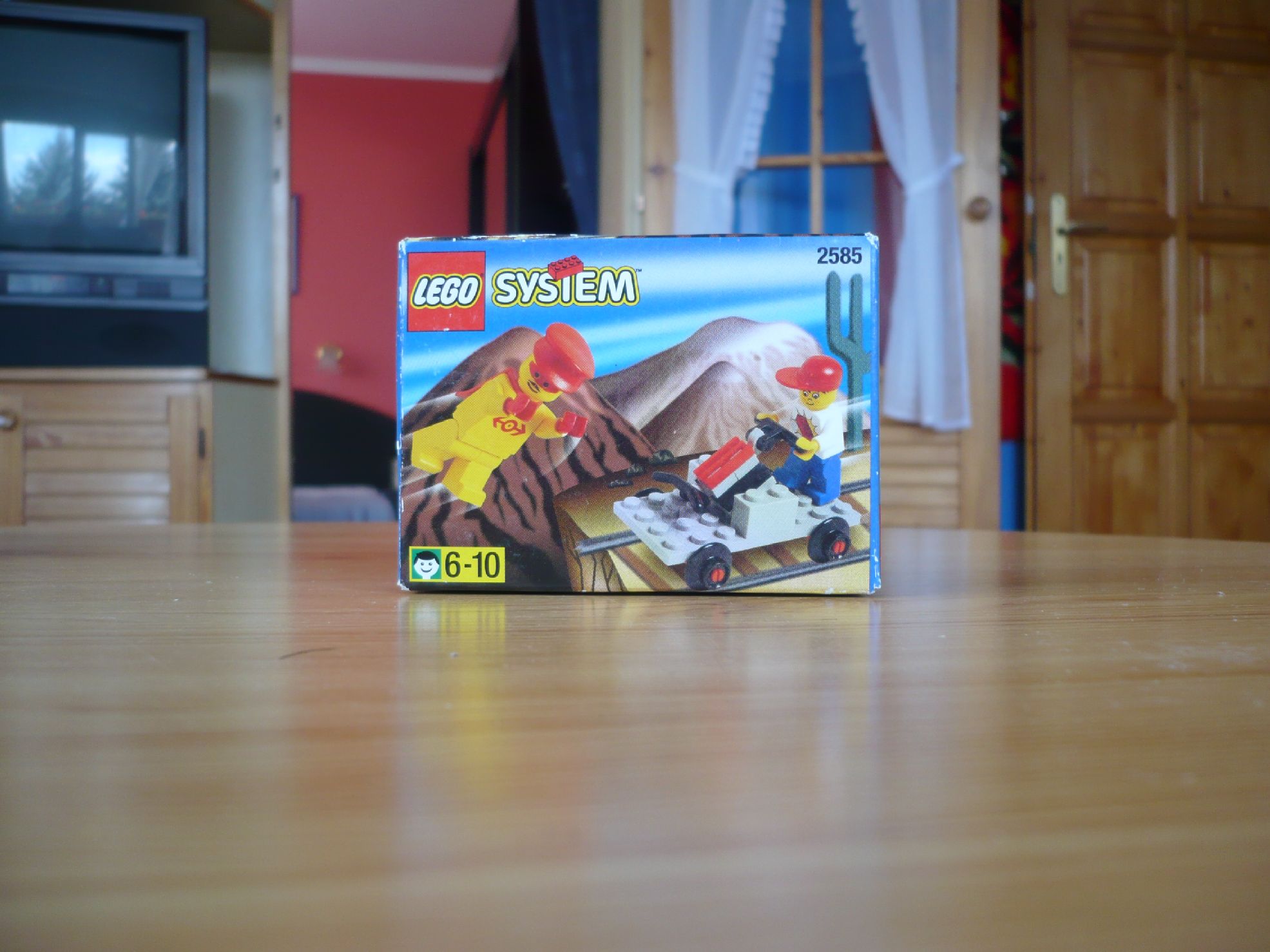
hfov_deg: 52.6
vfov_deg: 40.7
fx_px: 1284
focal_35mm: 35
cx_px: 635
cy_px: 476
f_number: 2.8
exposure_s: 1/30
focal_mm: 5.8
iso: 100
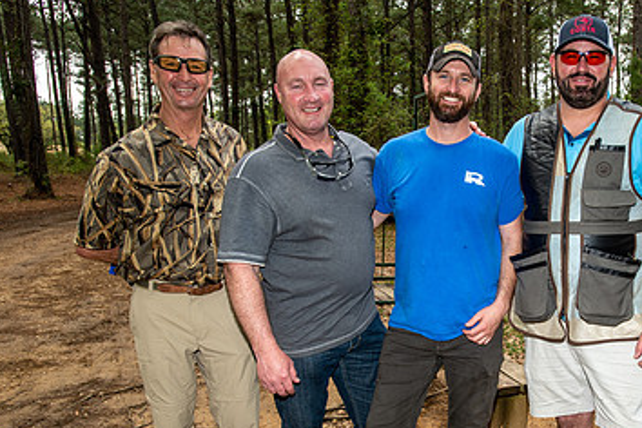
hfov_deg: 51.5
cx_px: 457
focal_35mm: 36
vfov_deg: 36.4
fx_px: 642
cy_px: 294
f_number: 5
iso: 125
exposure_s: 1/250
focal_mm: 22
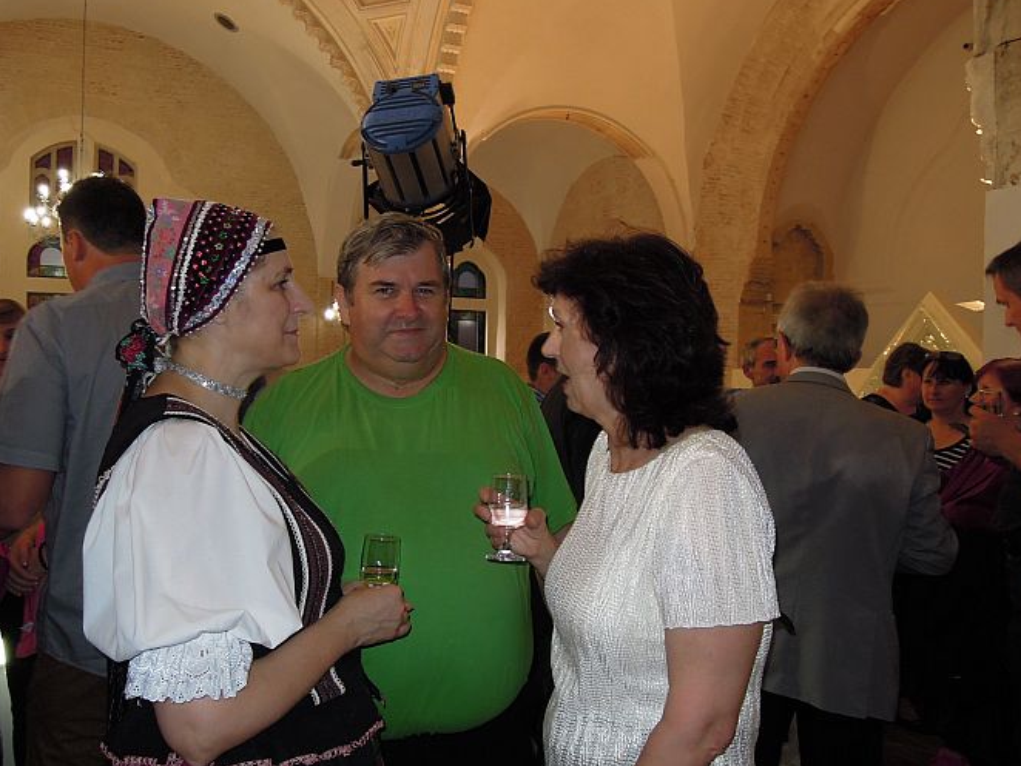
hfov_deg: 61.2
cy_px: 370
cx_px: 418
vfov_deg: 48.2
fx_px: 856
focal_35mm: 29
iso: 200
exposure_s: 1/30
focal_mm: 4.3
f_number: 2.8
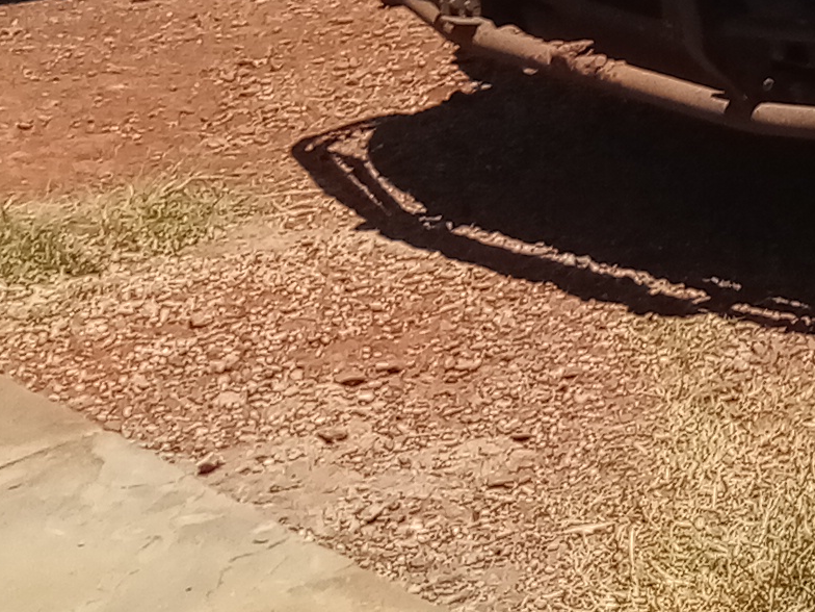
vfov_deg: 10.4
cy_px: -279
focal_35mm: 138
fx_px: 3249
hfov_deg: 13.8
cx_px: 1034
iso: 101
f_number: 1.8
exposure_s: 1/1513
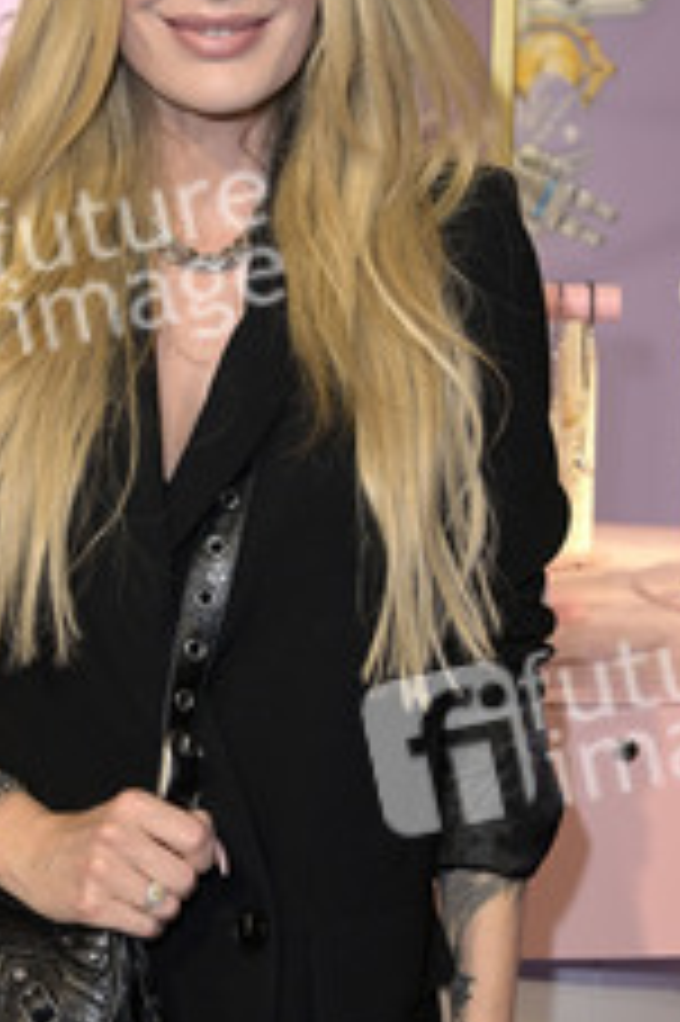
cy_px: 504
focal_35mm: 67
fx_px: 1901
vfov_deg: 30.1
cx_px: 185
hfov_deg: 20.2
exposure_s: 1/200
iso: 1000
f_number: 4.5
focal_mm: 38
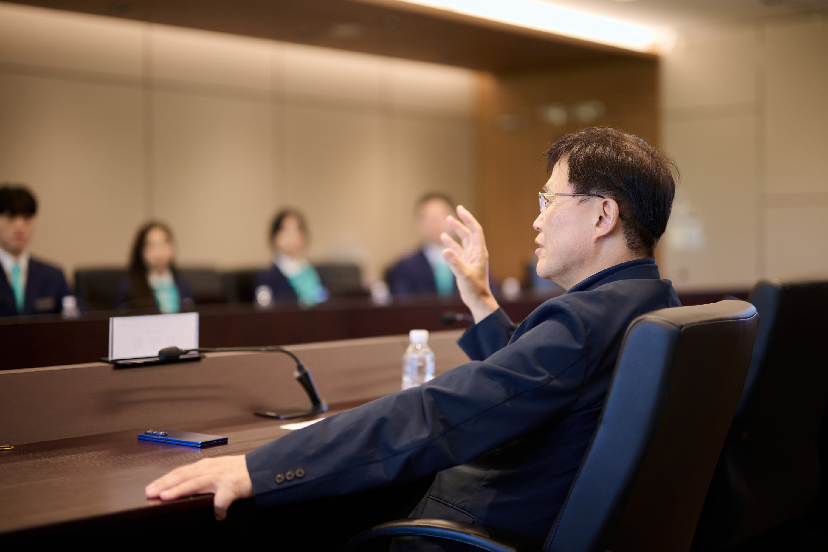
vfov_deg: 25.1
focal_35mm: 54
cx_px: 419
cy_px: 260
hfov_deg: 36.9
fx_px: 1242
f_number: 1.2
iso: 160
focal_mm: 50
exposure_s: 1/125
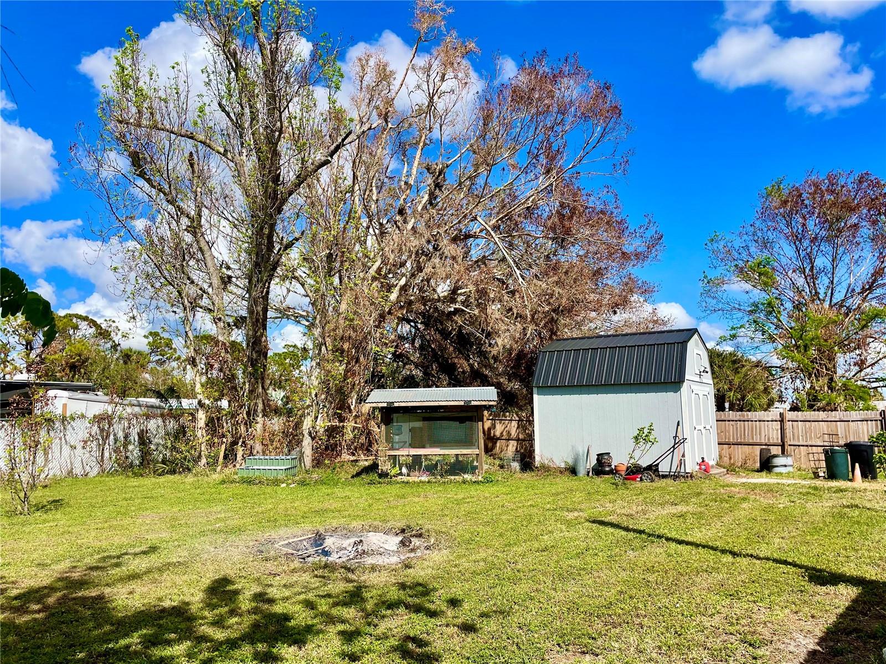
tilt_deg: +6.7
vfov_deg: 53.1
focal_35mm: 26
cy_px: 332
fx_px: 665
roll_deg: +0.9
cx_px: 443
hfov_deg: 67.3
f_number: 1.6
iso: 32
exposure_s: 1/3861
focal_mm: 4.2
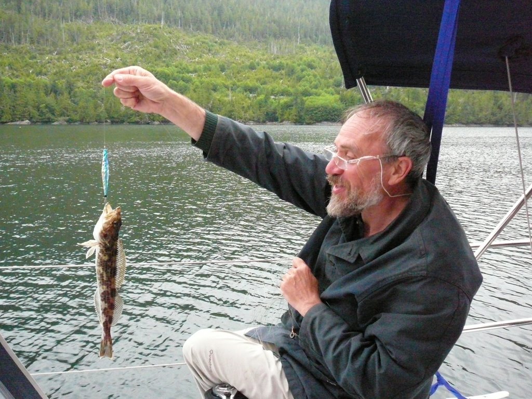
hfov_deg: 52.6
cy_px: 200
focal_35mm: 35
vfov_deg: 40.7
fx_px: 538
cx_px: 266
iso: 800
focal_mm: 5.2
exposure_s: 1/800
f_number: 2.8
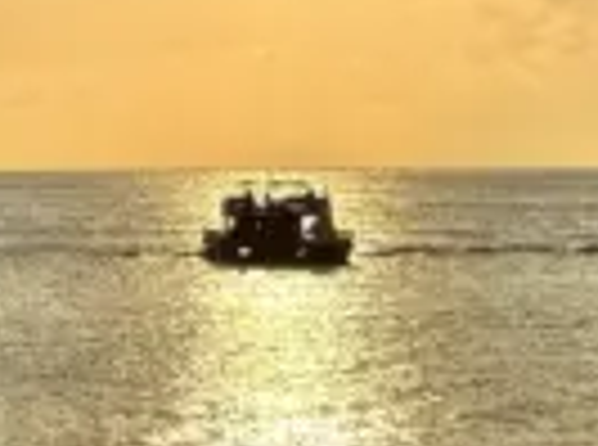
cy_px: 149
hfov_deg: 11.9
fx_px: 2395
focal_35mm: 139
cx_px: -769
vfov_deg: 10.6
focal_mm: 6.76
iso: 64
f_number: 1.78
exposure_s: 1/12346
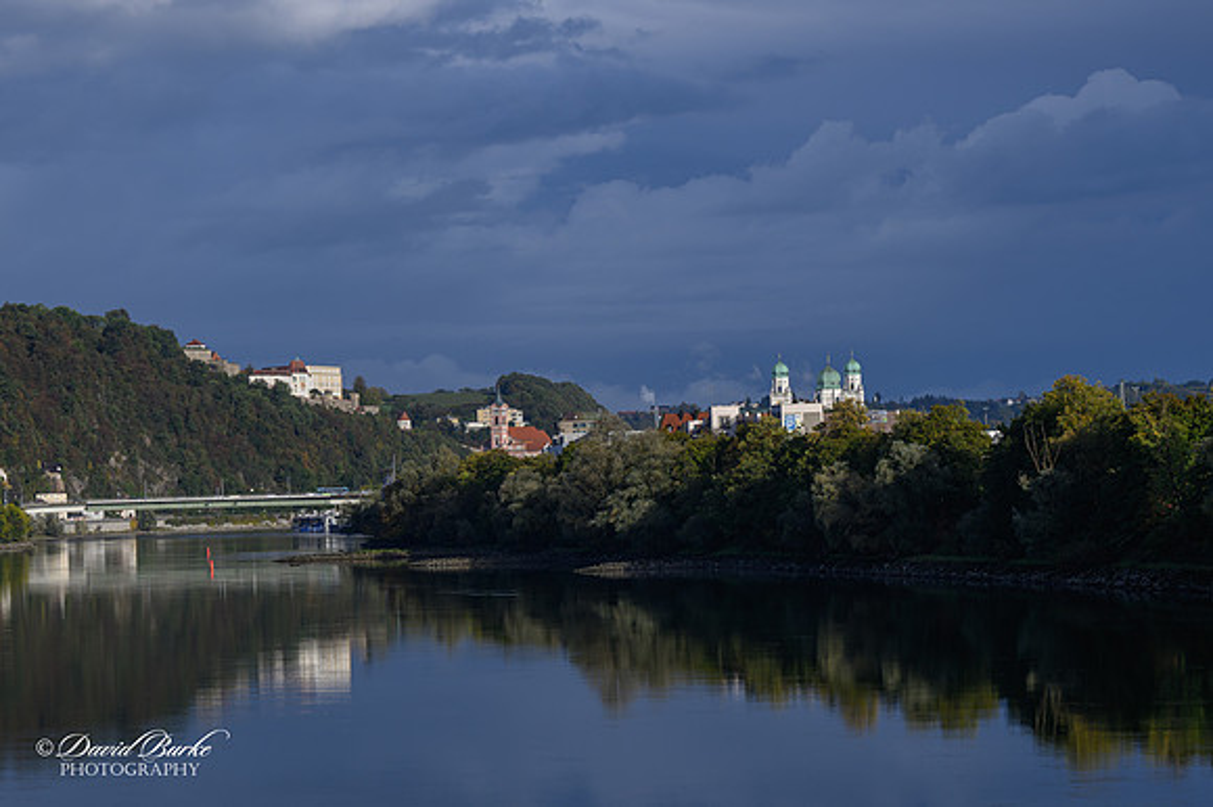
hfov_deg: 18.8
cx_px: 606
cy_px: 404
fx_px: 3670
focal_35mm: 109
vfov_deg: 12.6
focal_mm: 73
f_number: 8
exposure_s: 1/250
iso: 100
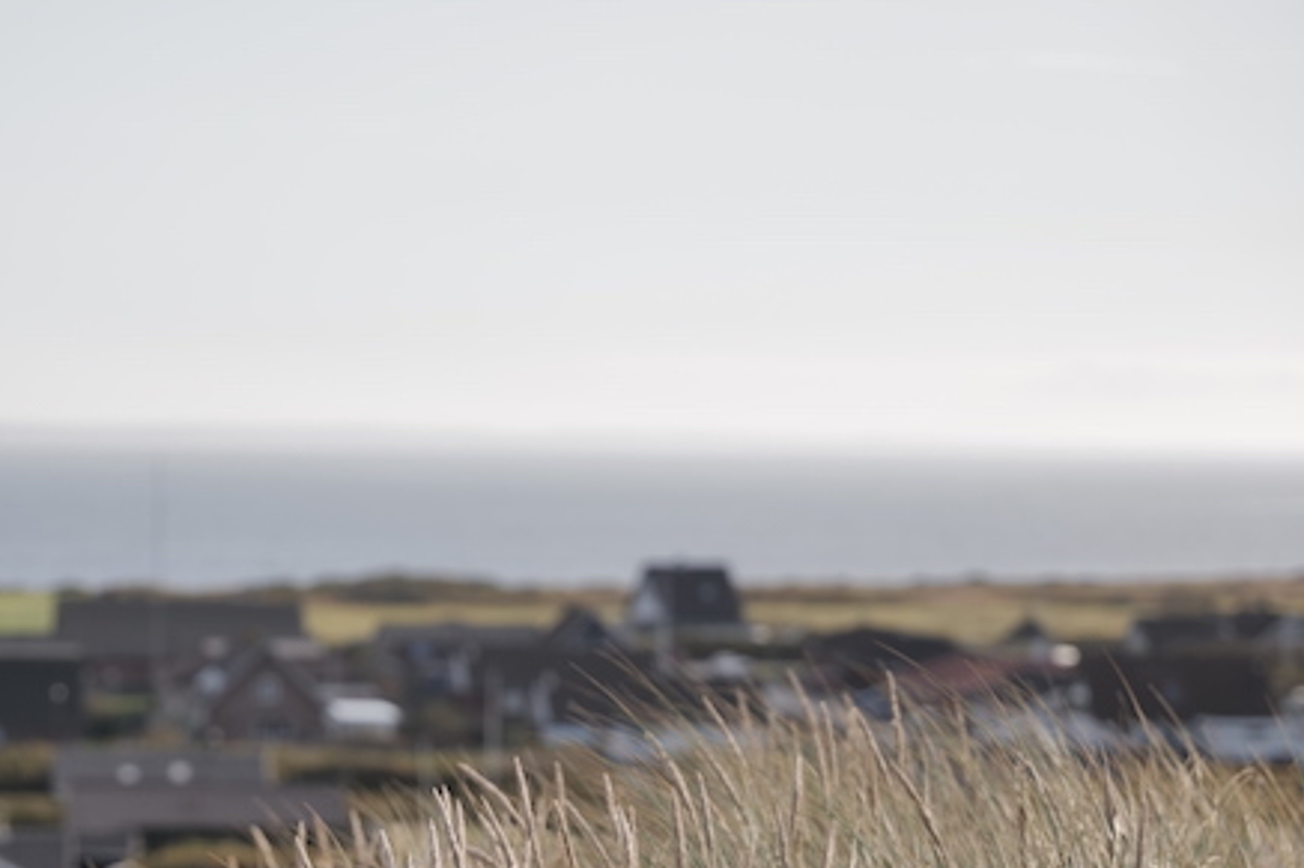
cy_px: 714
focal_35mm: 128
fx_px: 4634
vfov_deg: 10.7
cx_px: 242
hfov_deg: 15.9
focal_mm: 70
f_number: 2.8
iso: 100
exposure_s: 1/1250
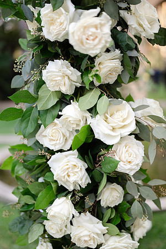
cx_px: 83
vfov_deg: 39.6
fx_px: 346
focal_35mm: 50
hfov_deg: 27.0
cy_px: 124
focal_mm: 50
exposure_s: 1/400
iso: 64
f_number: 1.8
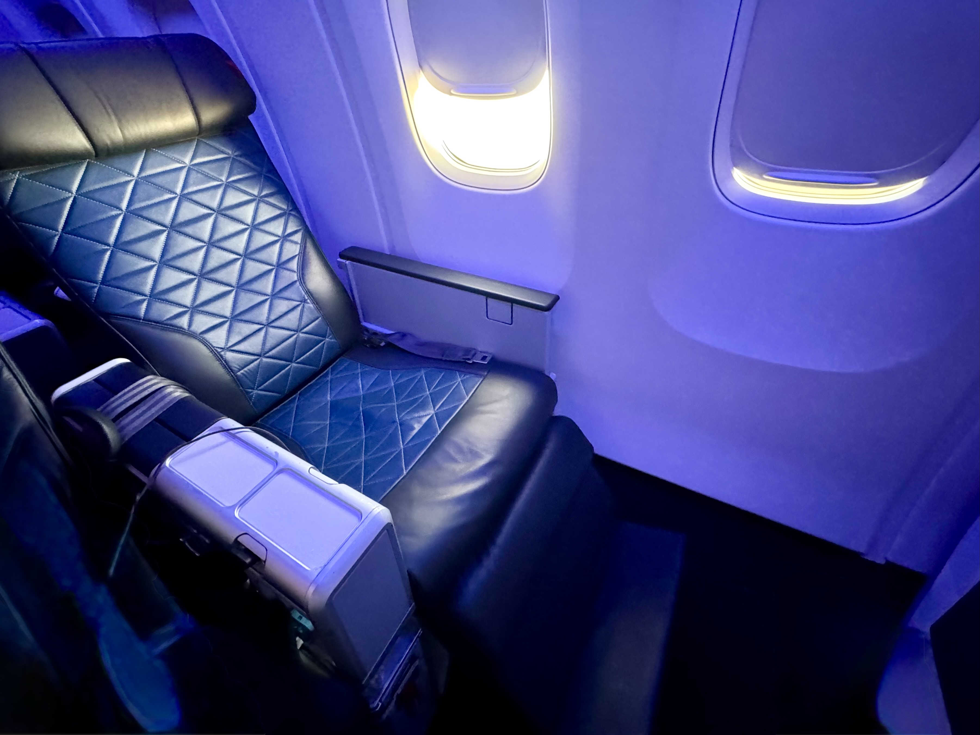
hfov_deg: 102.1
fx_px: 396
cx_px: 490
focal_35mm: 14
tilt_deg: -35.1
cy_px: 368
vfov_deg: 85.7
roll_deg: +2.1
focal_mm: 2.22
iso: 1250
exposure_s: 1/40
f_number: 2.2
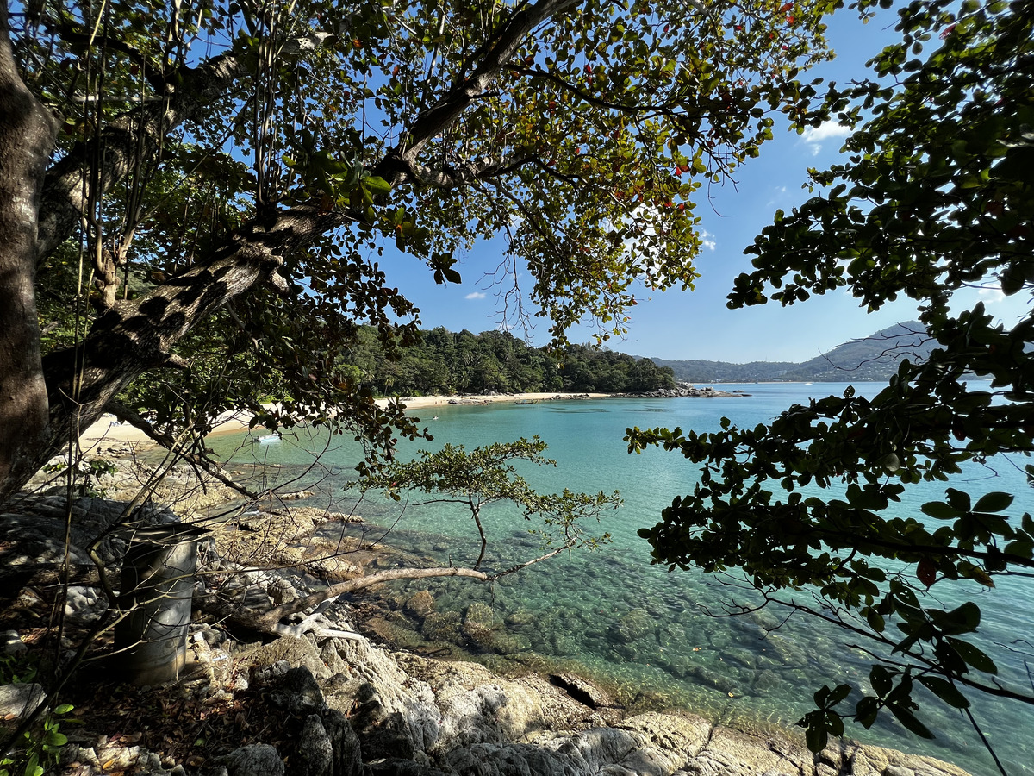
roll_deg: +0.9
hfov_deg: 106.2
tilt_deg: -0.5
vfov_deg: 89.9
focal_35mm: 13
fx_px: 388
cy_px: 388
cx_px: 517
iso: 32
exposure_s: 1/1357
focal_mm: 1.57
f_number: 1.8
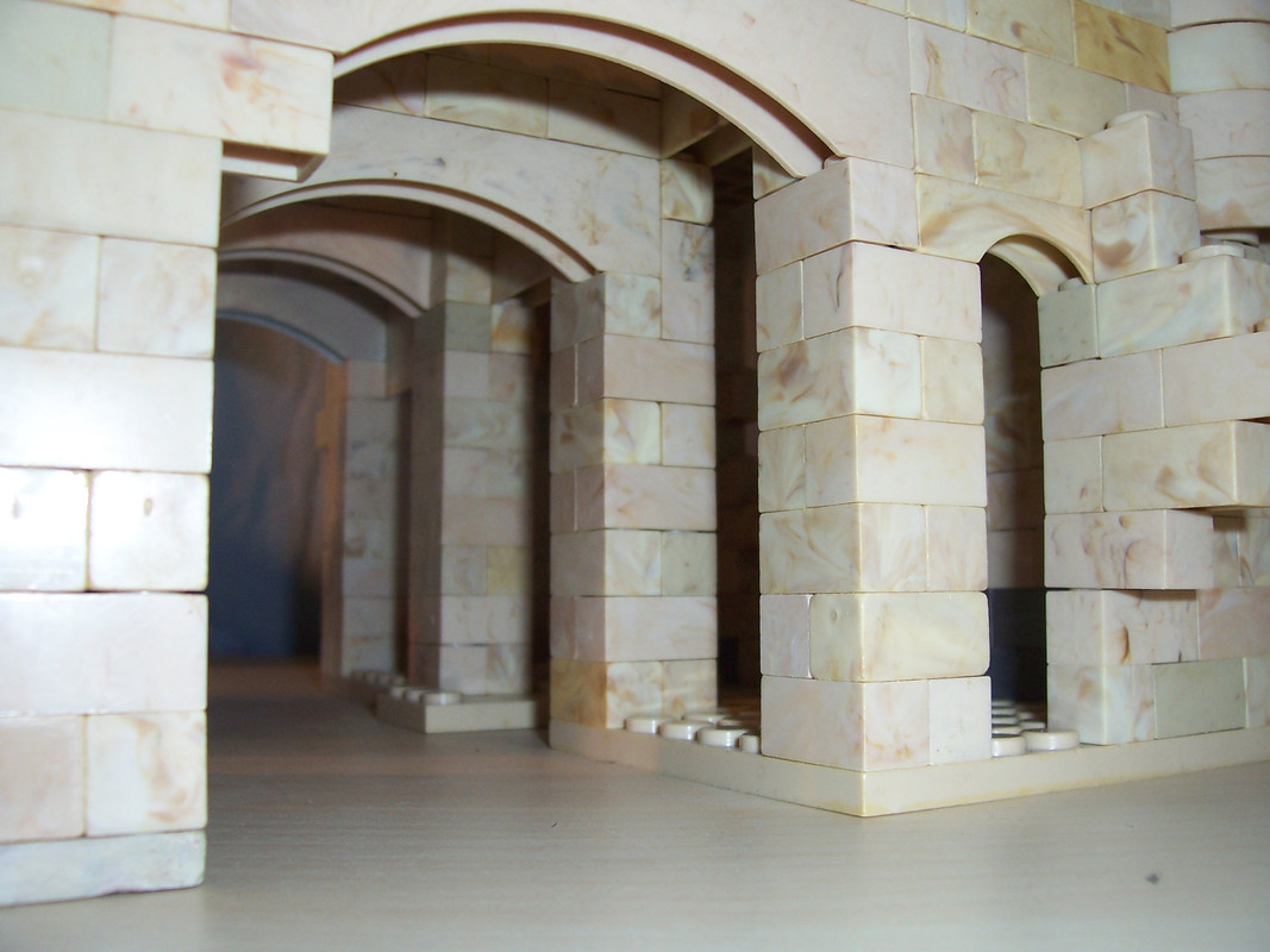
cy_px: 476
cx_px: 635
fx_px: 1247
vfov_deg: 41.8
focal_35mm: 34
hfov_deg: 54.0
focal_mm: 5.6
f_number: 2.7
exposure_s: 1/60
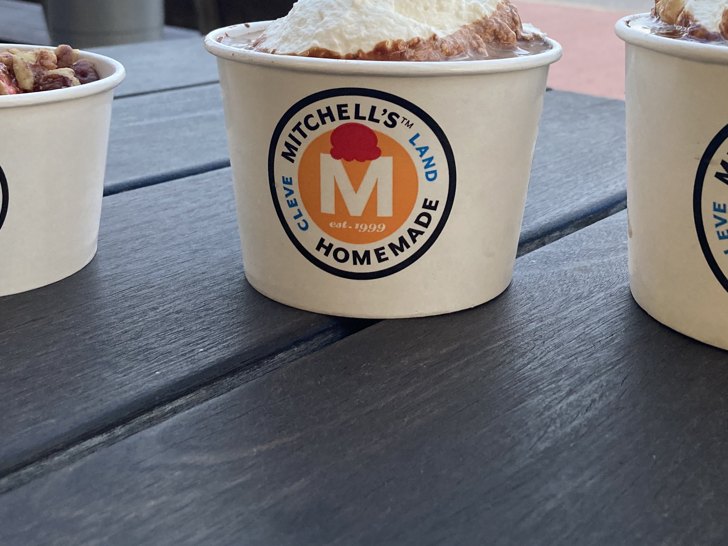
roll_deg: -1.0
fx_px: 1051
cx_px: 419
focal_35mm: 50
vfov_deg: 28.4
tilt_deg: -11.7
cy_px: 103
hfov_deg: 38.1
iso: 80
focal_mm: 3.99
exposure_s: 1/64
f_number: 1.8
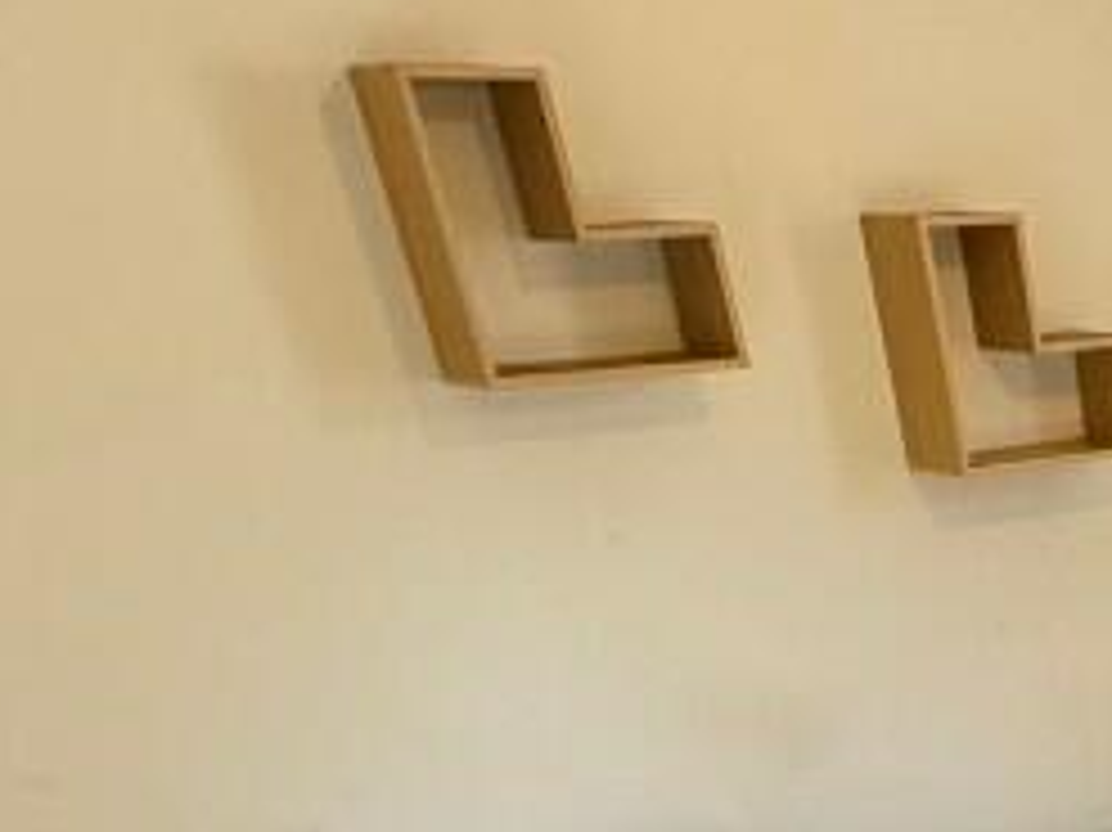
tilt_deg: -32.8
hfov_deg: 26.2
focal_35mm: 58
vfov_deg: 20.5
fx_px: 1862
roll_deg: +1.5
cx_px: 1580
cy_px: 1340
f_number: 2.2
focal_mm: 2.22
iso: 400
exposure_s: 1/60
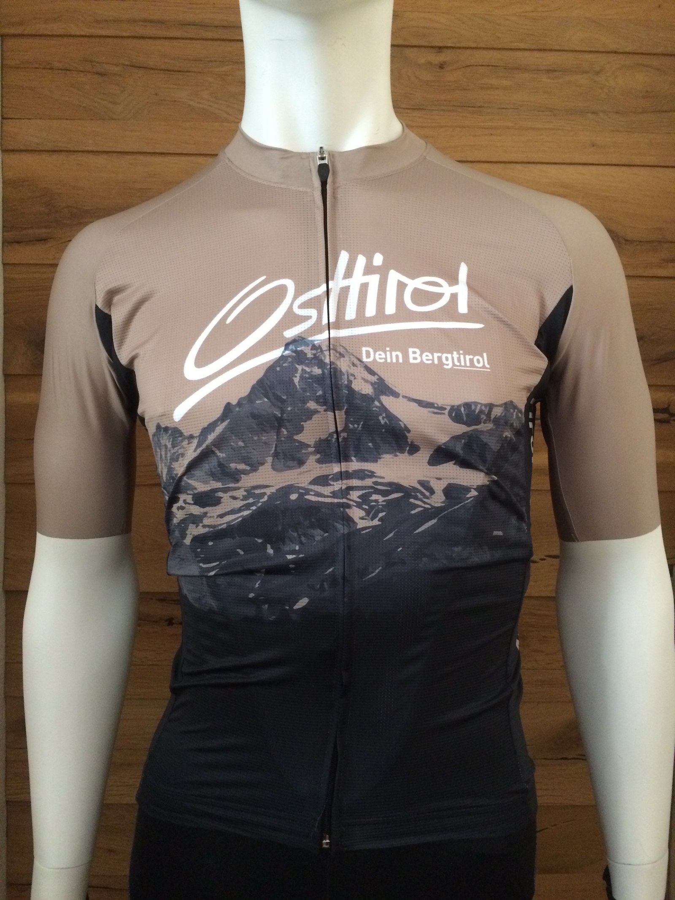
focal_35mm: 29
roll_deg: -1.5
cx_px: 338
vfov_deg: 61.7
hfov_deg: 48.2
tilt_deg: -3.8
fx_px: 754
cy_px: 450
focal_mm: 4.15
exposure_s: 1/25
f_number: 2.2
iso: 320
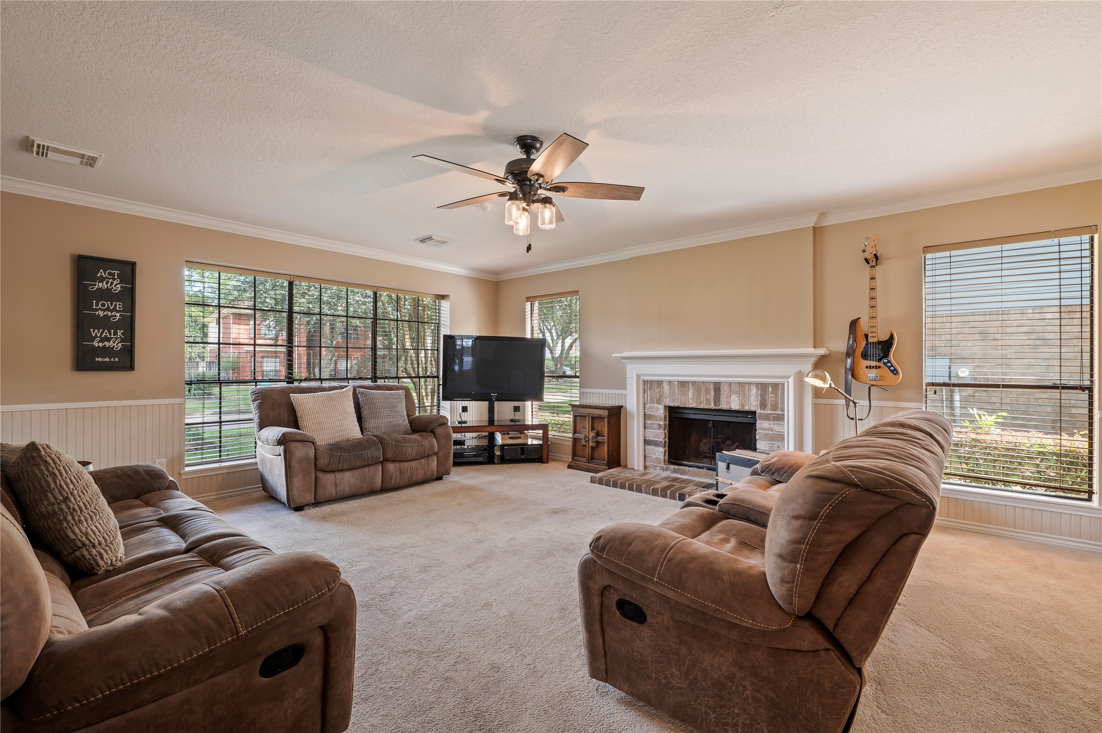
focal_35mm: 15
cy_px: 366
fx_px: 459
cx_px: 551
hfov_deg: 100.4
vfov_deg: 77.2
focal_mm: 15
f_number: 6.3
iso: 125
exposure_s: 1/2
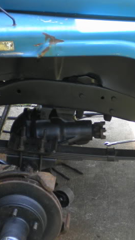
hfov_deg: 14.8
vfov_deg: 25.8
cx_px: 70
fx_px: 521
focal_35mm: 82
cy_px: 95
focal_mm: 6.3
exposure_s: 1/67
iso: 90
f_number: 3.1
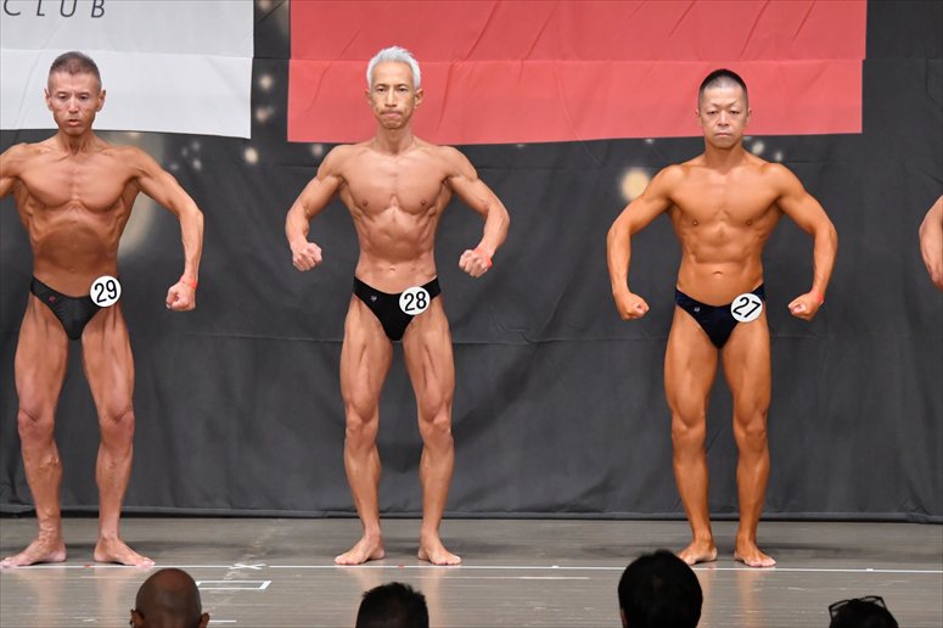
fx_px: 5681
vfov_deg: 6.3
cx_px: 472
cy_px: 314
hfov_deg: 9.5
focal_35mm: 217
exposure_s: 1/400
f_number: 5.6
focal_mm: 145
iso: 6400
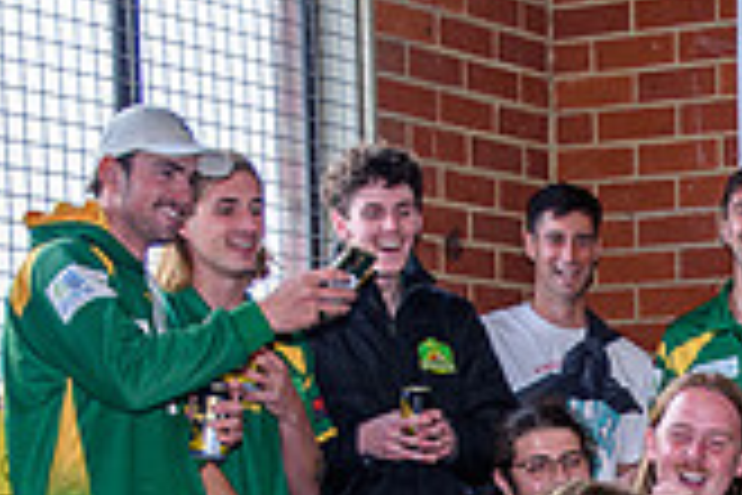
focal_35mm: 125
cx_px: 796
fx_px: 2576
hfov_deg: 16.0
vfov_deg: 10.6
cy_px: 764
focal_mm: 22
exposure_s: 1/160
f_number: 3
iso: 400
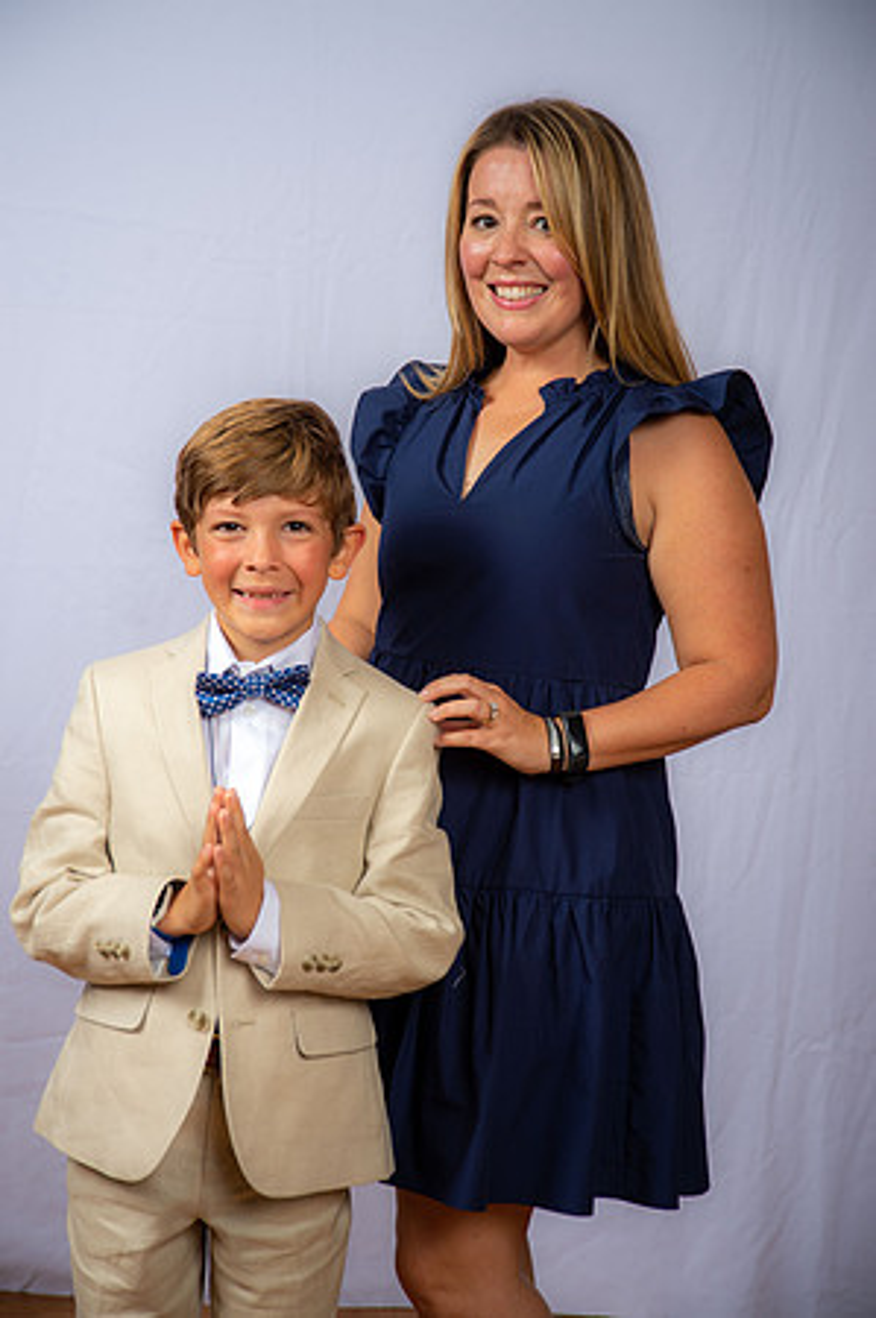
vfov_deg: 28.1
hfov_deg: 18.9
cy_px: 659
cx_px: 438
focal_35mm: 72
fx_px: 2634
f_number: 6.3
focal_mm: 72
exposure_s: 1/160
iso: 250
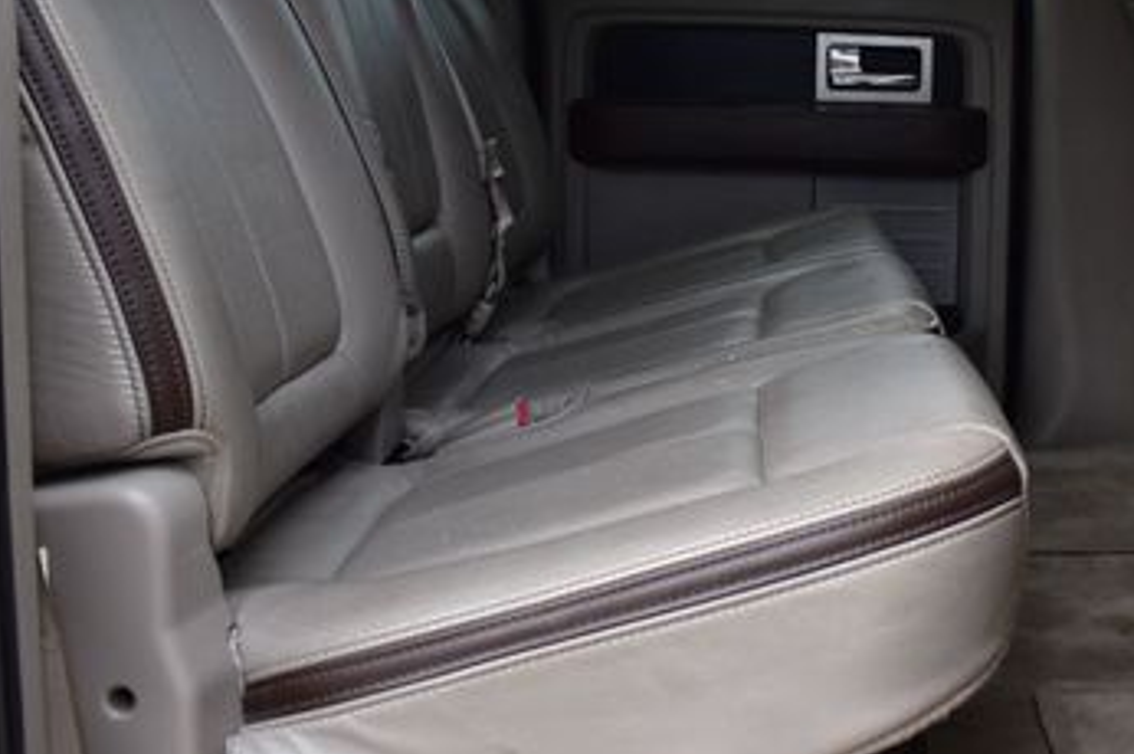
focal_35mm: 50
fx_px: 1573
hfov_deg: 38.6
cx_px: 852
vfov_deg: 26.4
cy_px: 141
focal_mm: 18
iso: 400
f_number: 8
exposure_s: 1/80
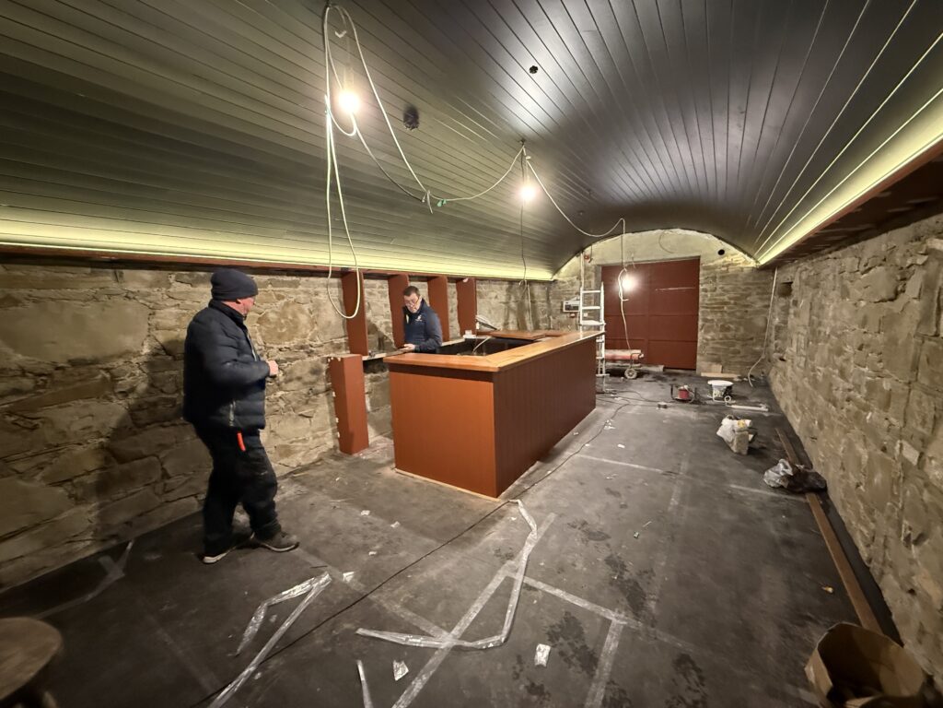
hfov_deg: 102.1
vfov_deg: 85.7
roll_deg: +1.9
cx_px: 472
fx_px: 381
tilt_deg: -7.3
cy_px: 354
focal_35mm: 14
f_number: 2.2
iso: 1250
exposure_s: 1/33
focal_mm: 2.22
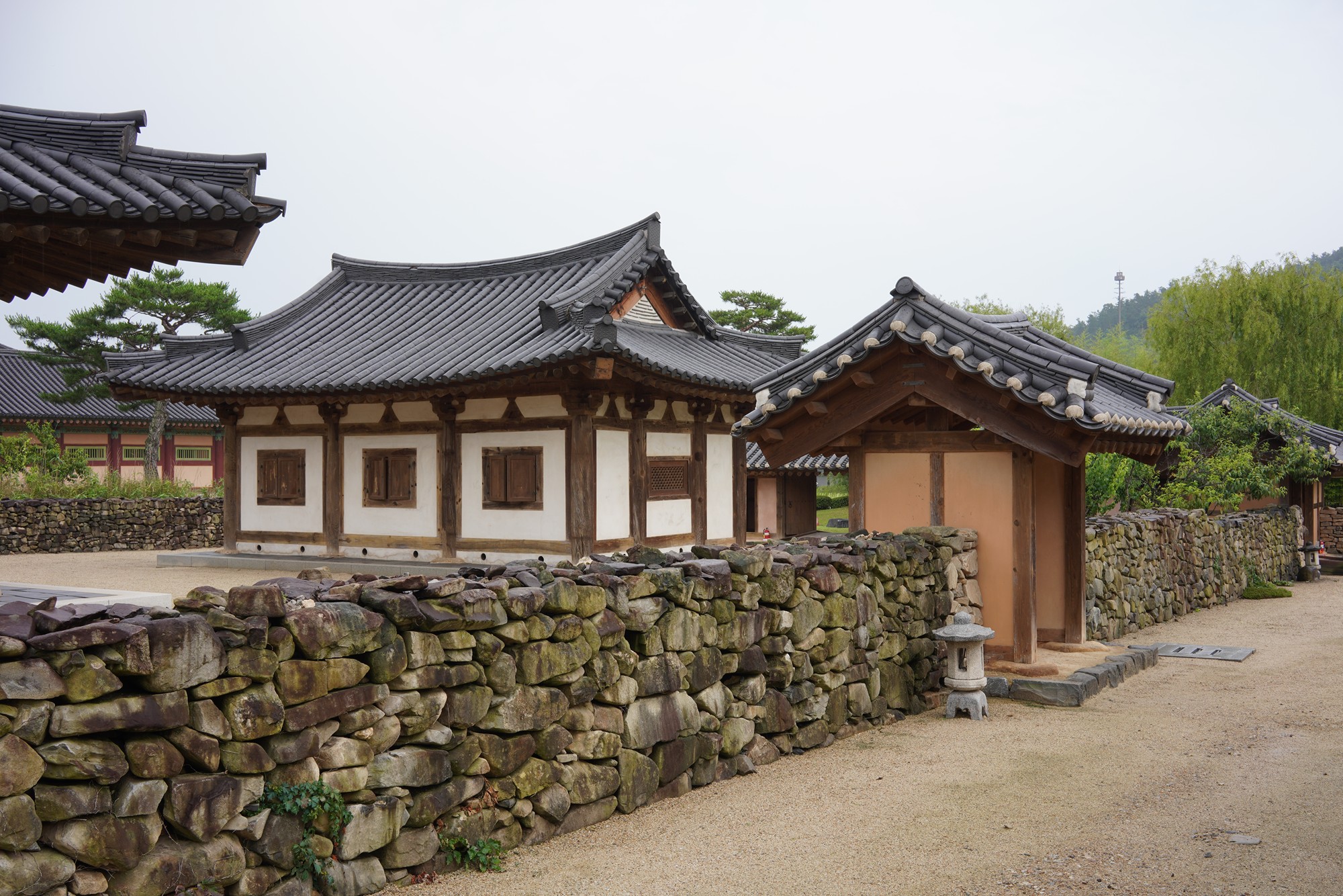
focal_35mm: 35
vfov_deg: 37.9
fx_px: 1306
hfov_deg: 54.4
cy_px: 448
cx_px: 672
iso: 200
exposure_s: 1/80
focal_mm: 35
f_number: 13
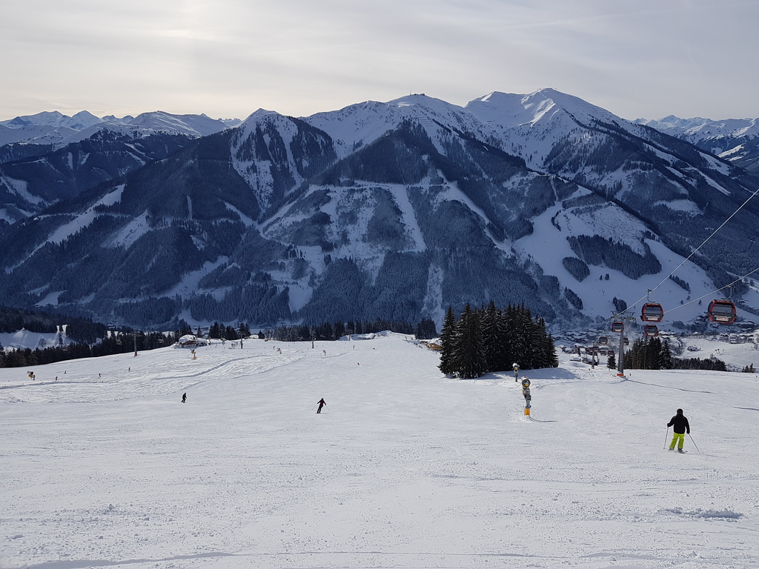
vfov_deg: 53.1
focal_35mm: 26
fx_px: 570
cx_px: 380
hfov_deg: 67.3
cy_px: 284
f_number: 1.7
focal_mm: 4.2
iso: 50
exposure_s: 1/6576
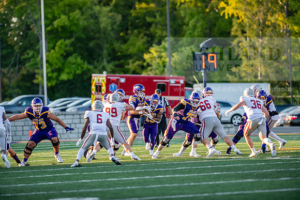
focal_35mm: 300
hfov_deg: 6.9
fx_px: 2500
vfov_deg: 4.6
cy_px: 100
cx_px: 150
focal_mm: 300
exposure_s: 1/1000
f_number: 3.2
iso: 640
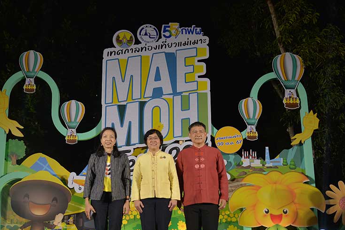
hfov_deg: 47.3
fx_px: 393
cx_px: 159
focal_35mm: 41
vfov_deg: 32.4
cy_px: 156
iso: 640
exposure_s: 1/100
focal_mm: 30
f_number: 4
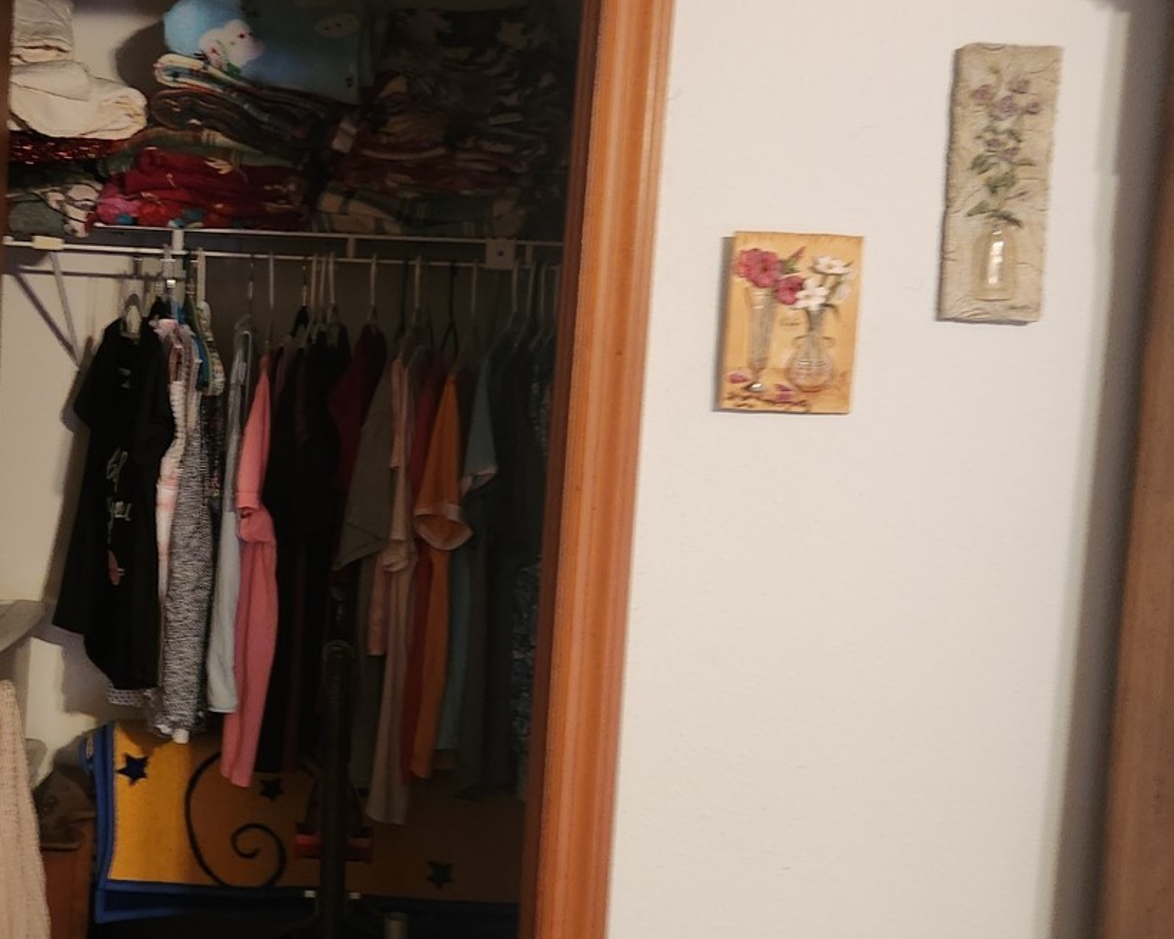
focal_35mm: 44
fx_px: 1529
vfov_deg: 34.2
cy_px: 463
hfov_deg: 40.5
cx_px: 255
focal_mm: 5.4
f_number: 1.8
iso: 500
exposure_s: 1/30
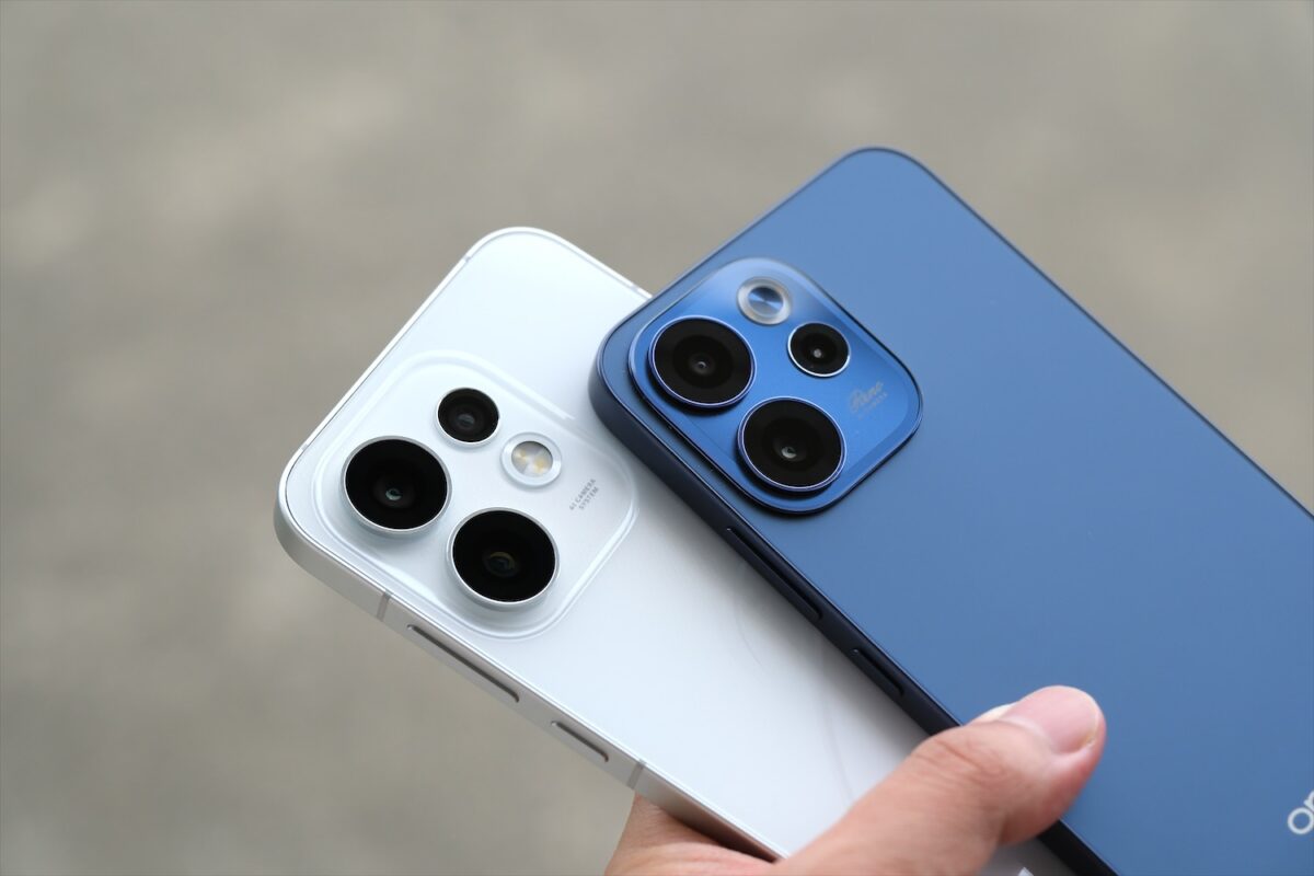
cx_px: 657
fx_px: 3029
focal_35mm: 83
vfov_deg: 16.5
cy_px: 438
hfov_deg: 24.5
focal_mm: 55
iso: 320
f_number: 4.5
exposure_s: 1/640
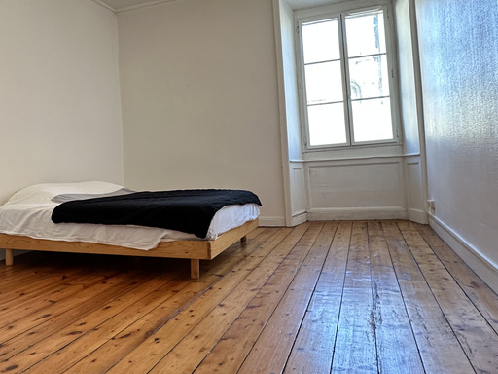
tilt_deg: +0.4
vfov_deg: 49.6
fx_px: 403
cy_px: 165
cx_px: 202
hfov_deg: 62.9
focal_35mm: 28
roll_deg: +3.4
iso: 250
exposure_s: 1/50
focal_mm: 2.22
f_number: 2.2
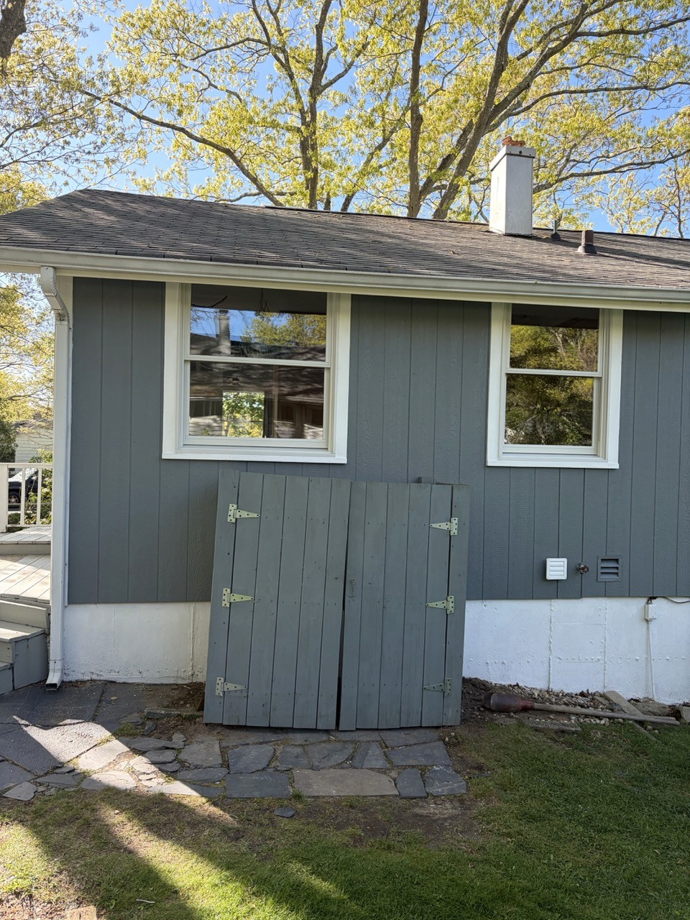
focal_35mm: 26
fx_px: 691
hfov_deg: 53.1
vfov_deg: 67.3
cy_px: 460
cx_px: 345
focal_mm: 5.96
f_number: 1.6
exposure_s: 1/535
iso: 64
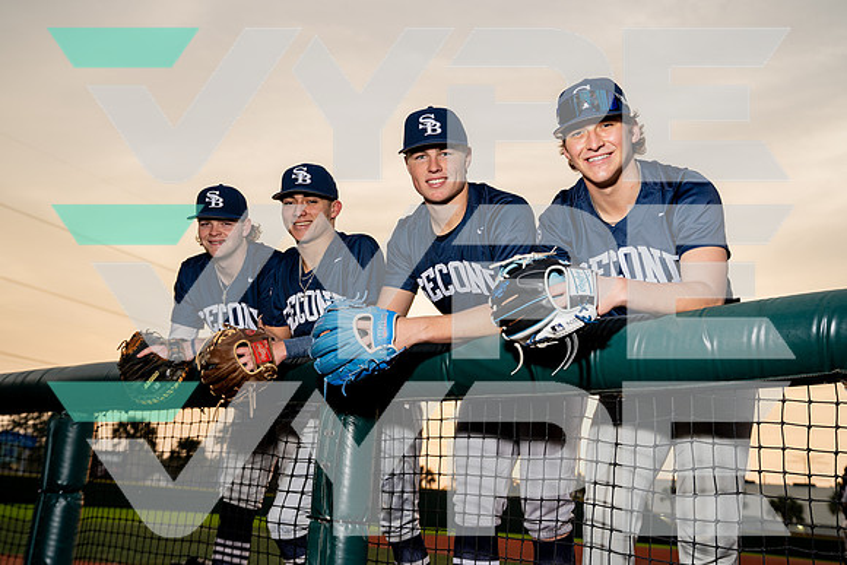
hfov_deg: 48.4
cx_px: 424
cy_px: 282
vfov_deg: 33.4
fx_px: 941
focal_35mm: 40
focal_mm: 40
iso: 250
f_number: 5.6
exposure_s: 1/250
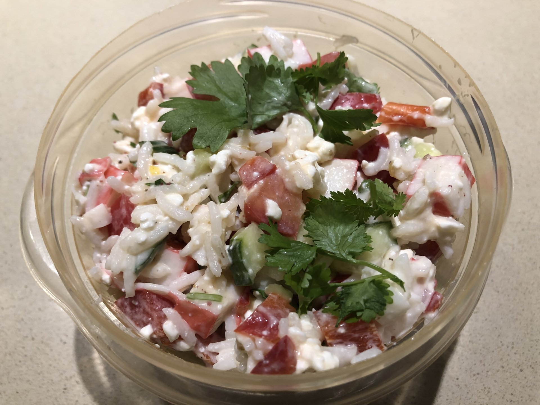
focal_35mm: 28
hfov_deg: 63.4
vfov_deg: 49.7
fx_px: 437
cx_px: 270
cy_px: 202
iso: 32
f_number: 1.8
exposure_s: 1/33
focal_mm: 3.99
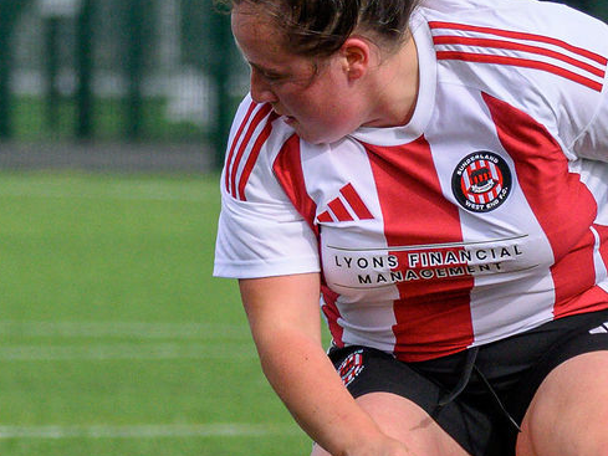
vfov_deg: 1.2
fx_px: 22488
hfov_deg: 1.5
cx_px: 260
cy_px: 55
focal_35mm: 1280
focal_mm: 170
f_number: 4.8
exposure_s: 1/2000
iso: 560
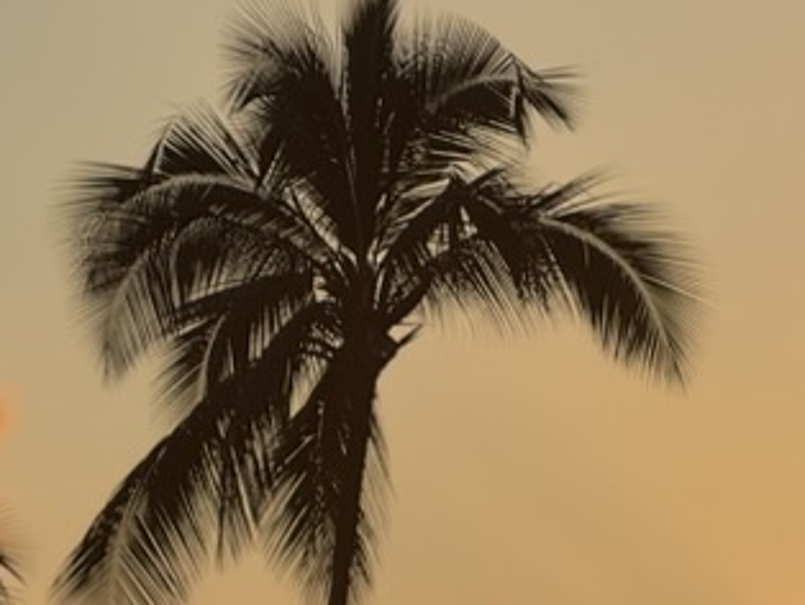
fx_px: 9100
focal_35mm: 391
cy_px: 628
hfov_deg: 5.0
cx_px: 1154
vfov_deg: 3.8
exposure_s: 1/1613
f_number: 2.8
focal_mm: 15.66
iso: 50
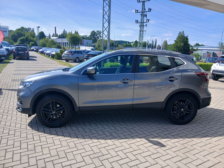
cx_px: 112
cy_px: 84
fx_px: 168
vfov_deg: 53.1
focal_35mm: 26
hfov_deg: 67.3
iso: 20
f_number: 1.8
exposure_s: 1/383
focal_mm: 3.98
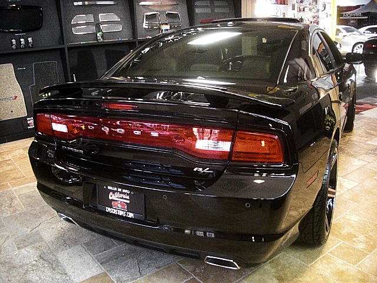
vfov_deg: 39.7
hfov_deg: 51.4
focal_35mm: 36
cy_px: 142
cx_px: 188
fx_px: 392
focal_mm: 6.3
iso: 800
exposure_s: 1/20
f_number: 2.8
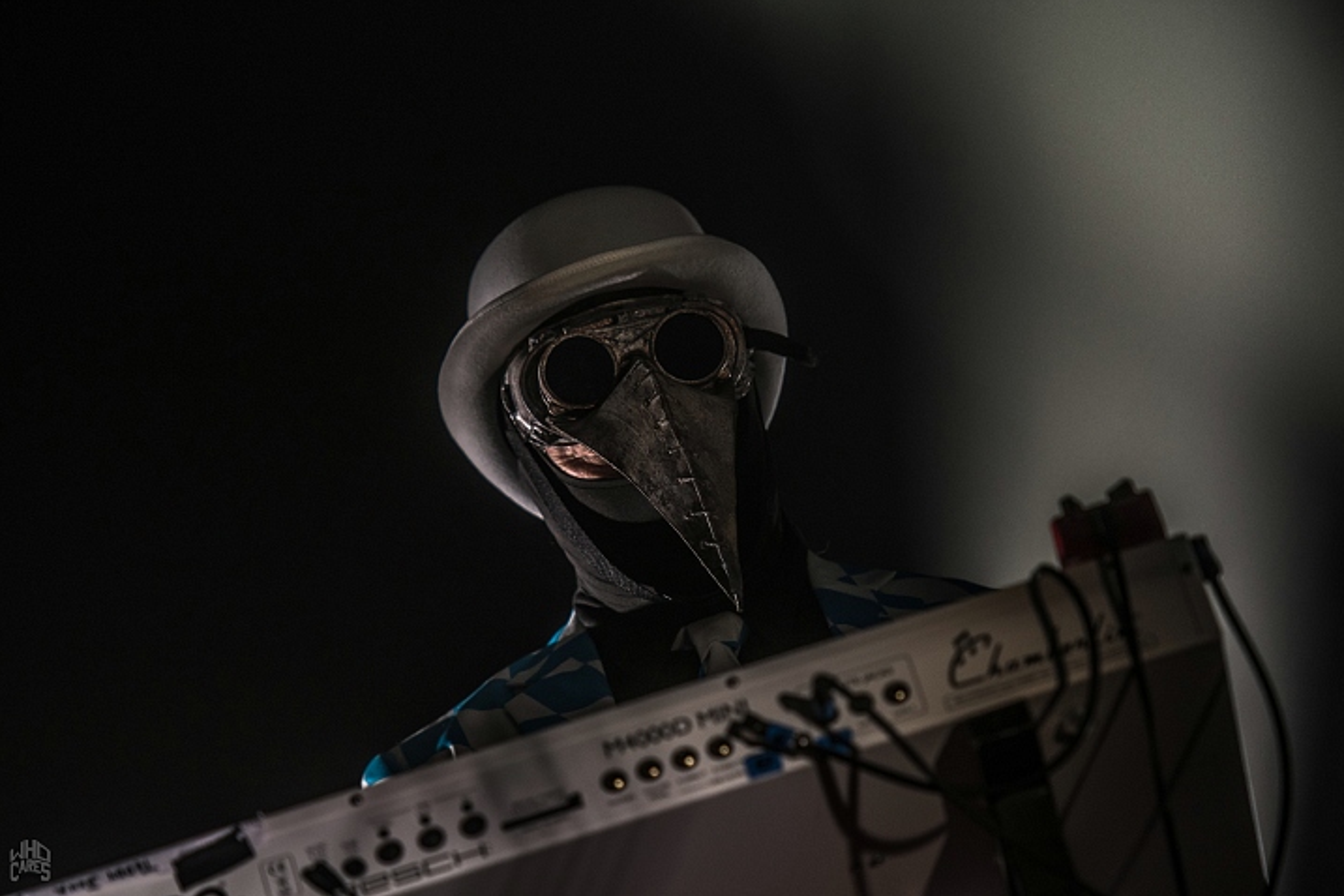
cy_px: 448
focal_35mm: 234
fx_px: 8717
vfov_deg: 5.9
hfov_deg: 8.8
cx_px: 671
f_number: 2.8
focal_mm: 155
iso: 250
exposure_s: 1/80
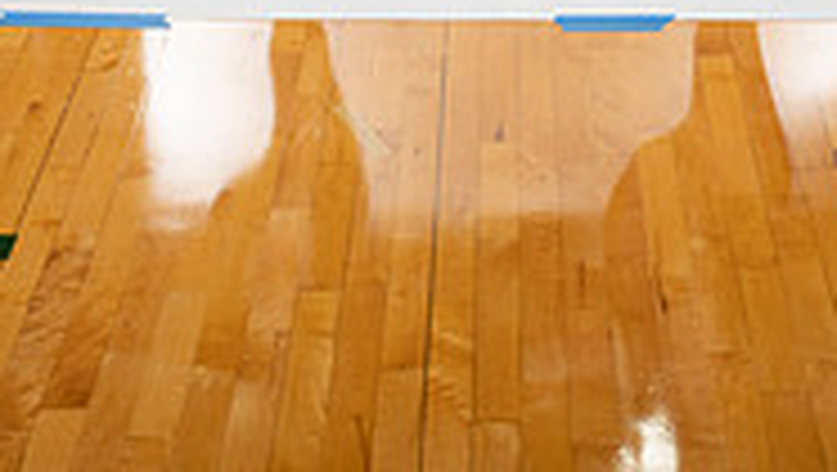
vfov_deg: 12.2
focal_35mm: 86
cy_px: -530
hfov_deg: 24.7
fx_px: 1910
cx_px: 486
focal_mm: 34
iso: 640
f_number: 8
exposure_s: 1/400
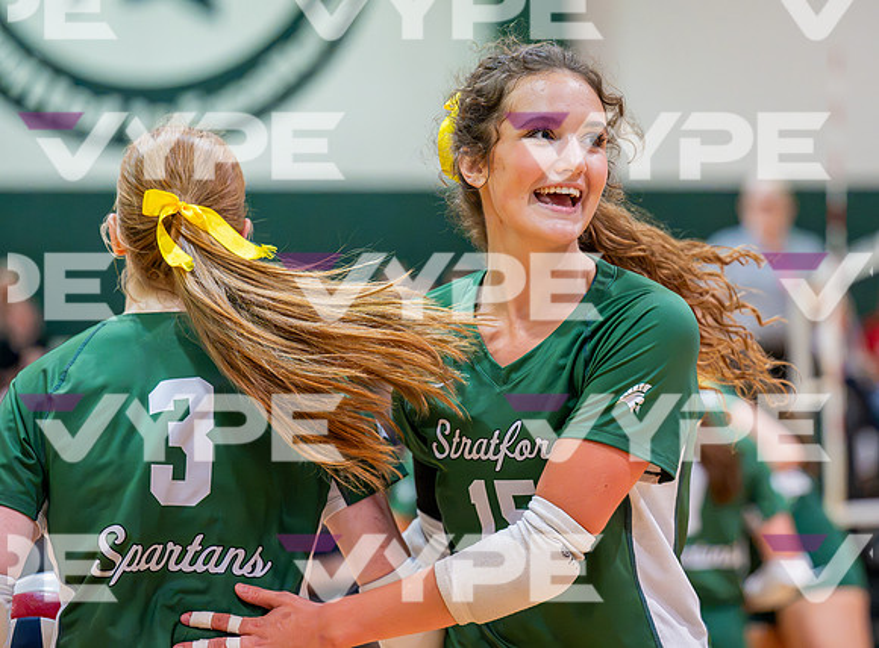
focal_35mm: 139
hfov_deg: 14.3
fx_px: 3513
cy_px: 320
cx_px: 524
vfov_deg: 10.5
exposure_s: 1/800
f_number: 2.8
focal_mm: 120
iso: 9000
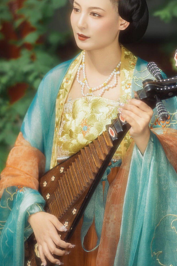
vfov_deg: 17.7
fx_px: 848
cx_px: 99
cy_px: 89
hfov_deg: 11.9
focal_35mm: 115
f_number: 1.8
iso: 100
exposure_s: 1/640
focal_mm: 85
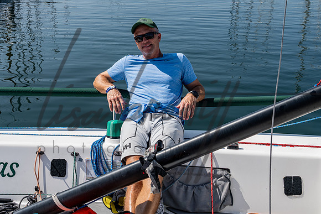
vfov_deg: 26.4
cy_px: 79
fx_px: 456
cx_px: 149
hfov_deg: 38.8
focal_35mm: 51
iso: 125
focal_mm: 31.5
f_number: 6.3
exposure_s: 1/500
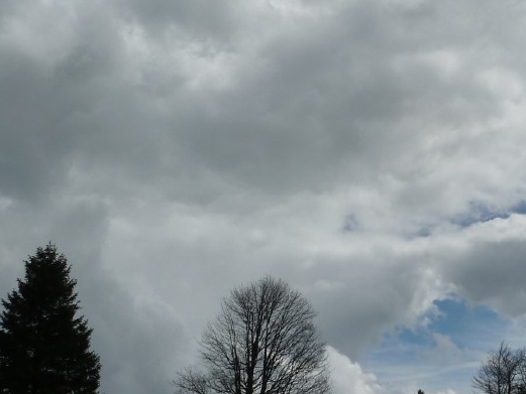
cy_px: 108
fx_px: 897
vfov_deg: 24.6
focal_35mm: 59
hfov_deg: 32.5
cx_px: 345
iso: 125
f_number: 6.3
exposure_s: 1/1600
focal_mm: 5
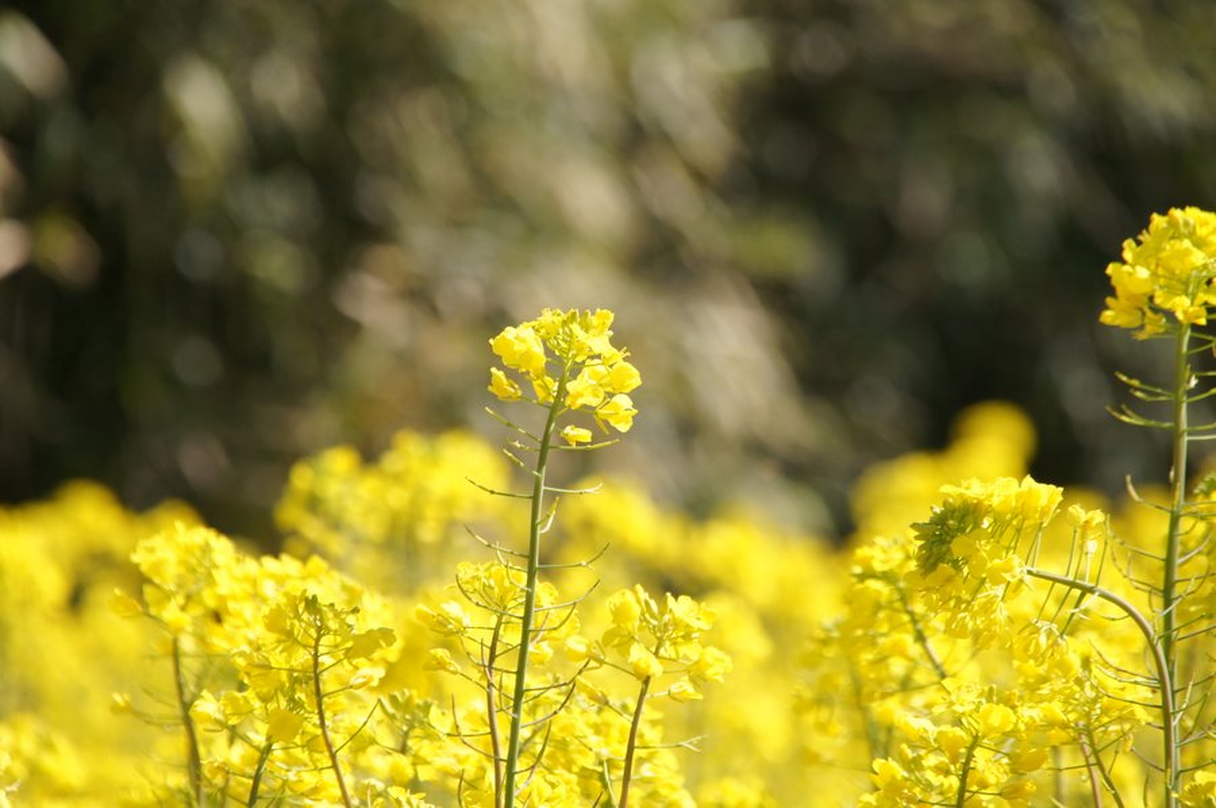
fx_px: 10122
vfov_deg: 4.6
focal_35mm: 300
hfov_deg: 6.9
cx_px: 608
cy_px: 404
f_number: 8
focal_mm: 200
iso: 200
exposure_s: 1/400
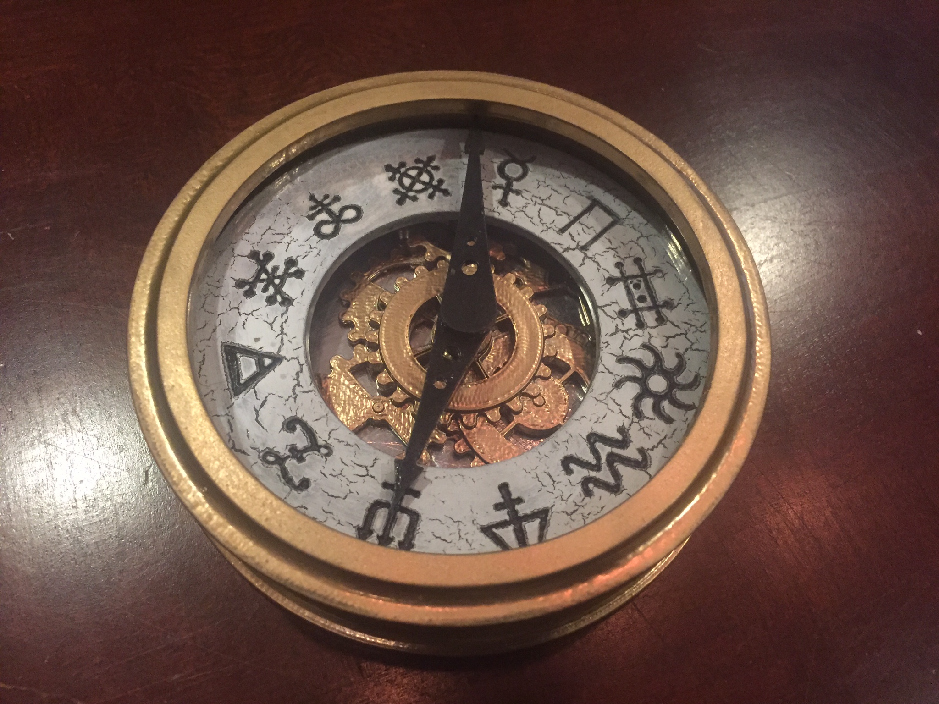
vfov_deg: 48.2
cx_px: 470
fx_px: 787
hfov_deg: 61.7
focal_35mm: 29
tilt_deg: -61.3
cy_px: 352
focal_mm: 4.15
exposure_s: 1/15
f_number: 2.2
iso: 320
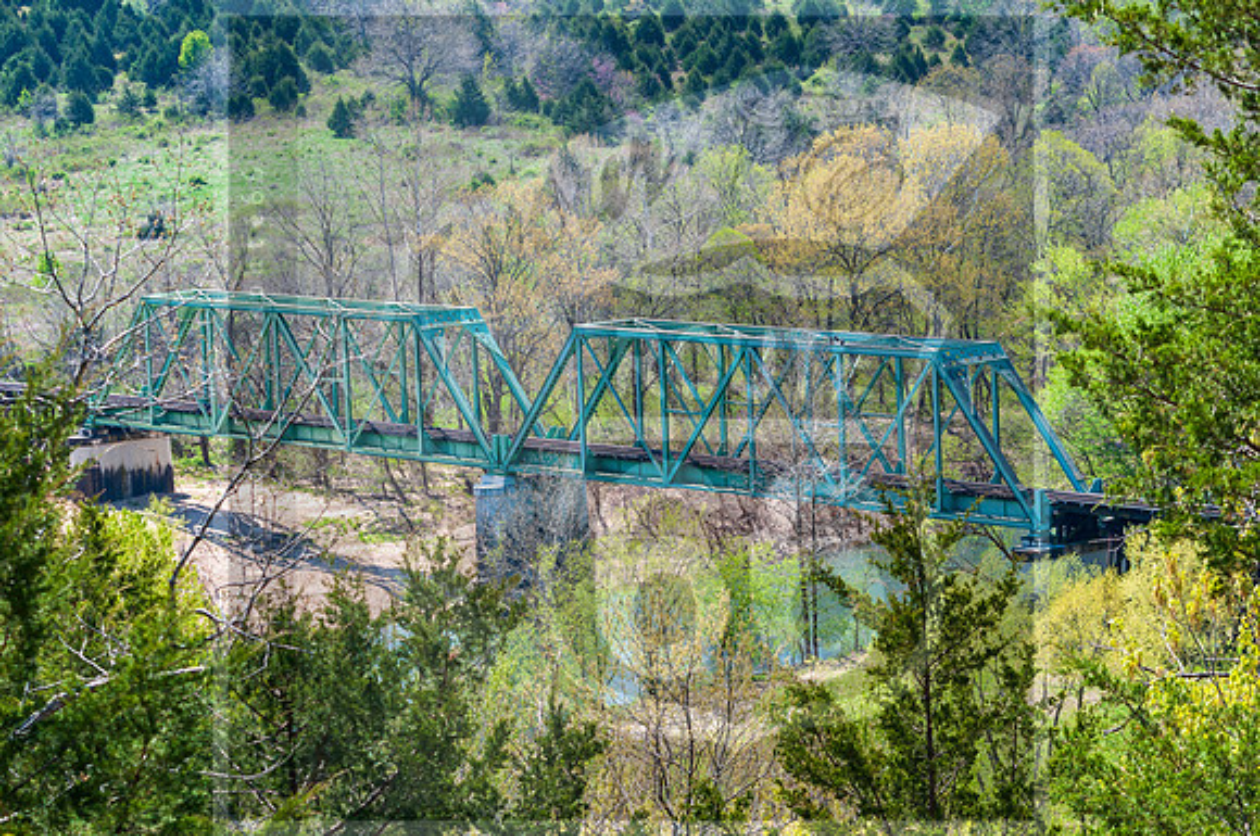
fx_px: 3775
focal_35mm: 108
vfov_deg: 12.6
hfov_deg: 19.0
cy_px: 418
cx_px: 630
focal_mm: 72
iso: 160
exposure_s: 1/250
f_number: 8
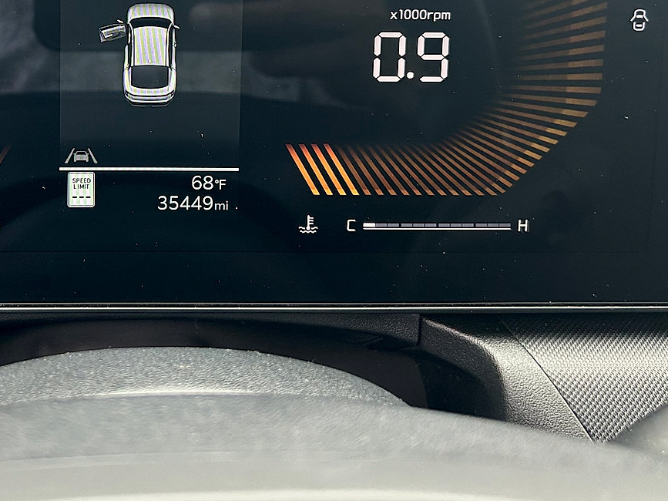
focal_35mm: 48
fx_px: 926
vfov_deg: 29.1
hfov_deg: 37.9
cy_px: 58
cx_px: 115
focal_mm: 5.7
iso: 50
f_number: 1.5
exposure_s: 1/121
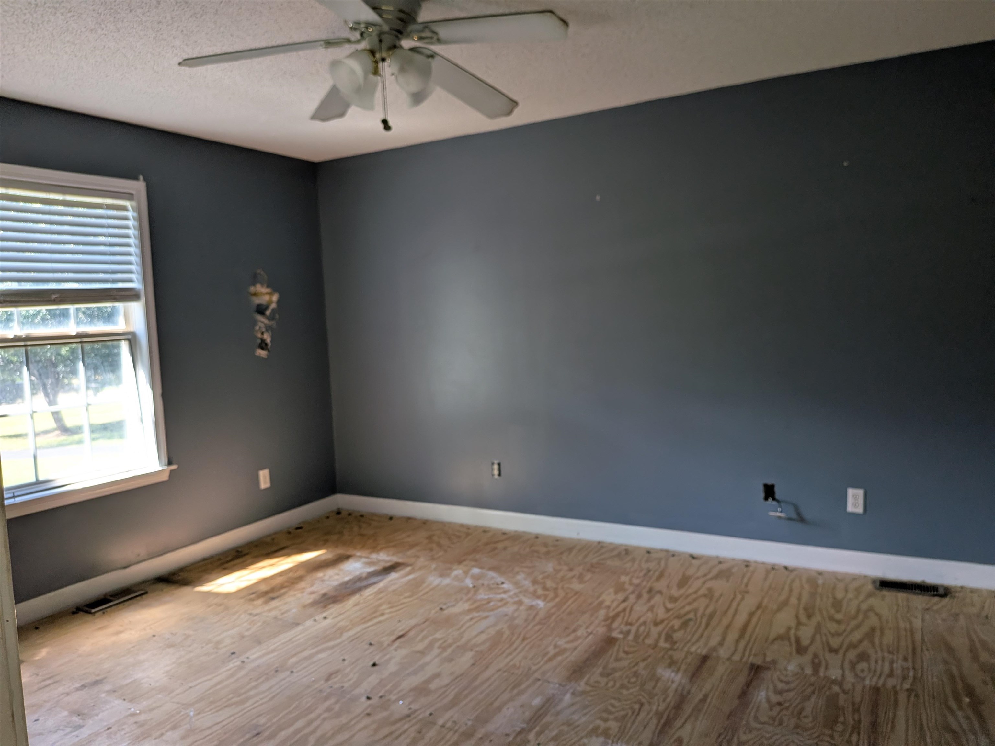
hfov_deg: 71.6
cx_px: 498
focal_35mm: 24
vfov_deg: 56.8
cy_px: 373
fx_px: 690
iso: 50
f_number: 1.7
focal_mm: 4.53
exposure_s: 1/120
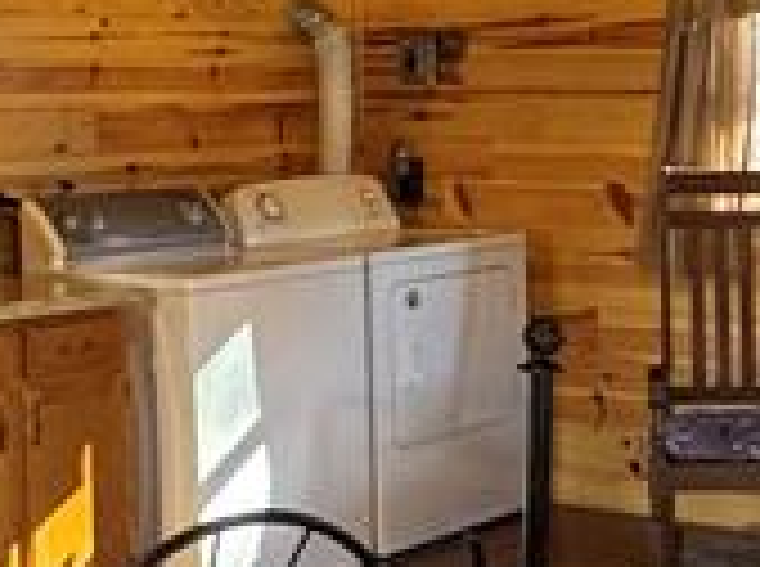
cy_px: 266
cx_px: 625
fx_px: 1862
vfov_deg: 17.3
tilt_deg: -5.6
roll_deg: -0.1
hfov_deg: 22.7
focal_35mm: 85
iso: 400
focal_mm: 2.22
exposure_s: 1/60
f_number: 2.2
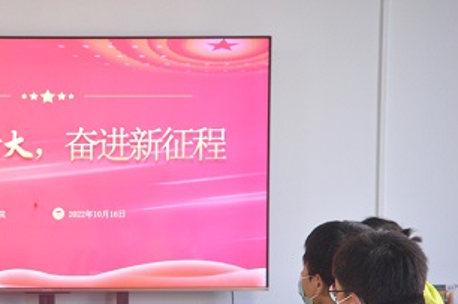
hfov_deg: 13.8
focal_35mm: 147
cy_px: 276
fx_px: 1867
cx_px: 34
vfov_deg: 9.3
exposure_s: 1/125
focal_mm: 50
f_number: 5
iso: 1600
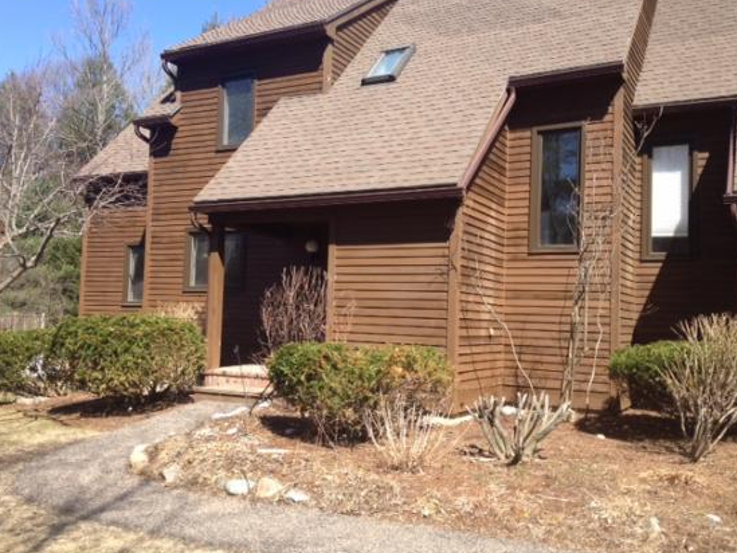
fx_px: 788
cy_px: 272
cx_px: 361
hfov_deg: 50.1
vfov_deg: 38.7
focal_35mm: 37
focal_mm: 4.28
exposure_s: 1/726
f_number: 2.4
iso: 50
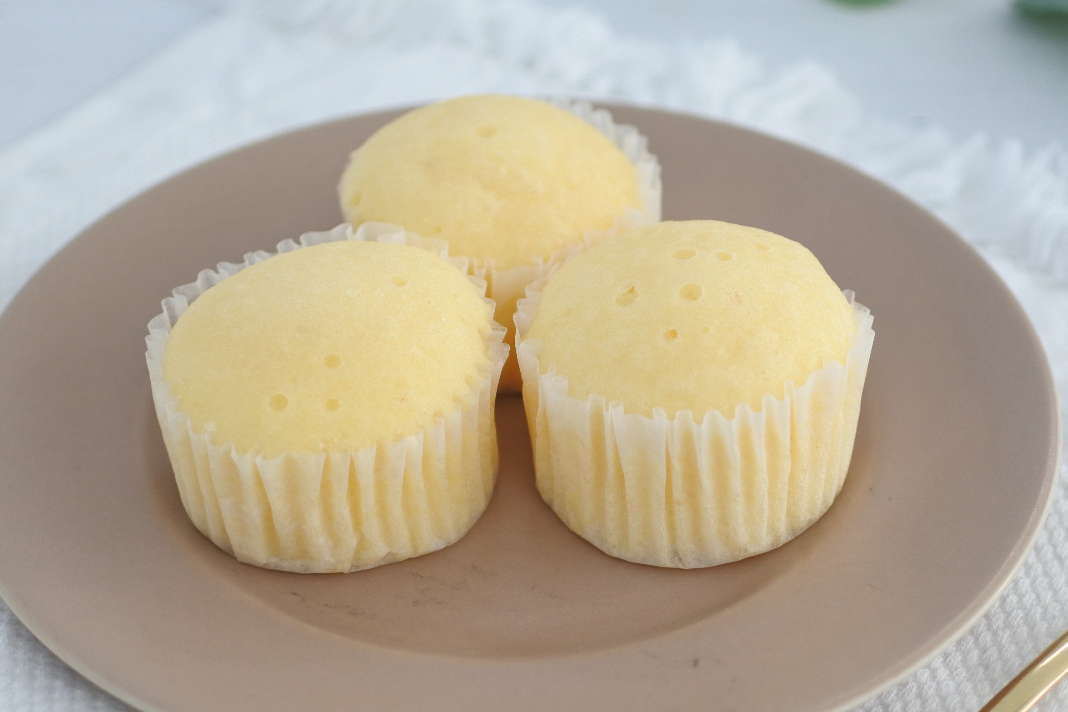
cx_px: 558
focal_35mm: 71
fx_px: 2106
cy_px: 399
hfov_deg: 28.5
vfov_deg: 19.2
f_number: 2
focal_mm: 18.5
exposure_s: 1/500
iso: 250
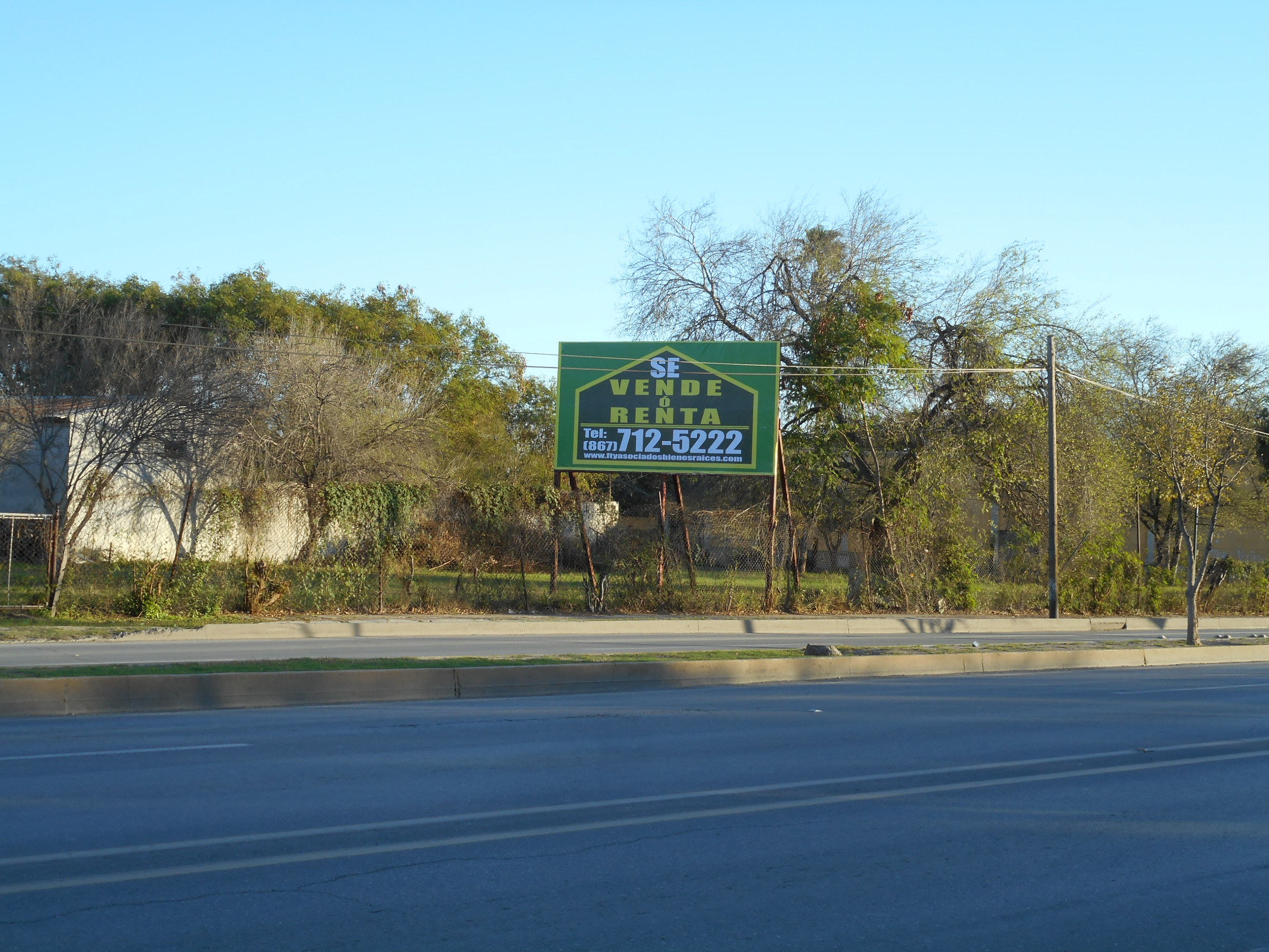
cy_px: 476
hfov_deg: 37.5
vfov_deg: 28.6
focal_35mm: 51
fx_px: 1870
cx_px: 634
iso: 80
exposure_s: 1/125
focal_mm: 9.1
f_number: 4.9
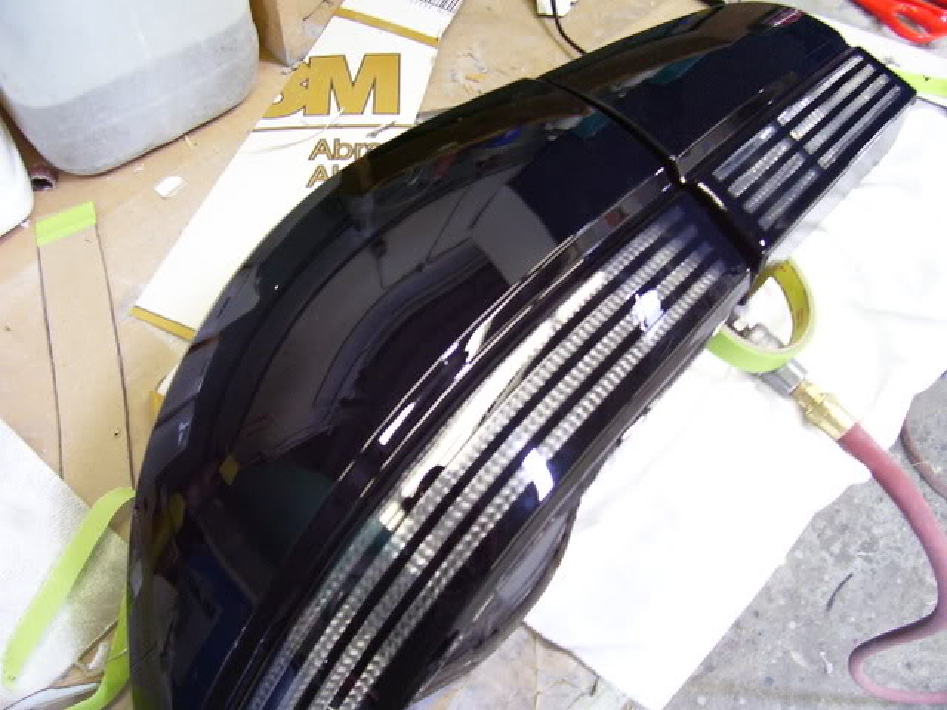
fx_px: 930
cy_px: 355
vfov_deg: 41.8
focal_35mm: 34
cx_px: 474
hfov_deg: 54.0
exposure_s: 1/20
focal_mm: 5.6
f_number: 2.7
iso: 160
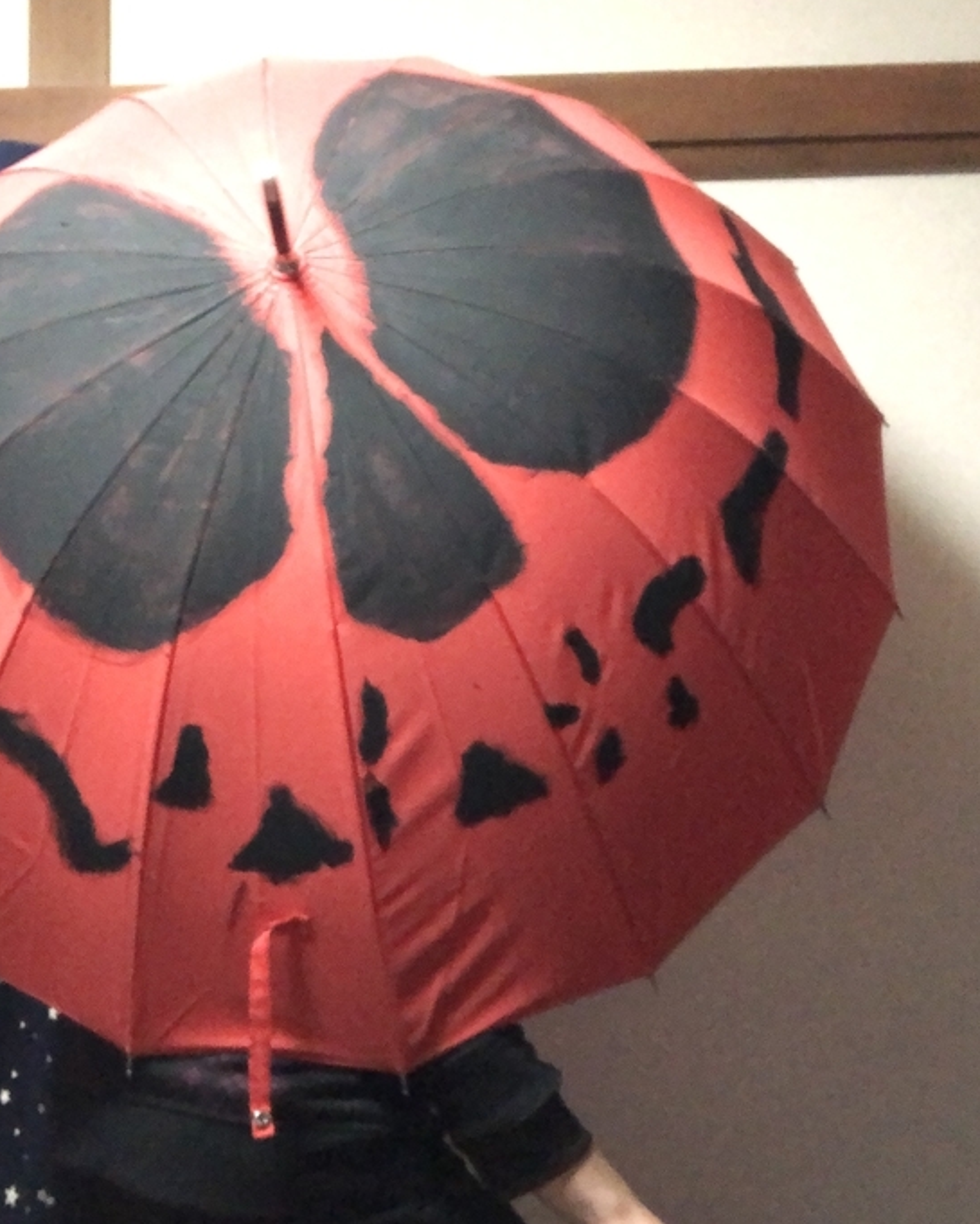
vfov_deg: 39.5
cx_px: 423
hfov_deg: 32.0
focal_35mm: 47
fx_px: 1704
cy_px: 592
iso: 800
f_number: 2.2
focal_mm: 2.87
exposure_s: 1/15
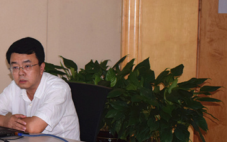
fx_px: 594
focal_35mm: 96
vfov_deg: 13.6
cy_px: 63
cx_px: -19
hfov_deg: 20.7
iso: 800
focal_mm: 28
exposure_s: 1/125
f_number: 5.6
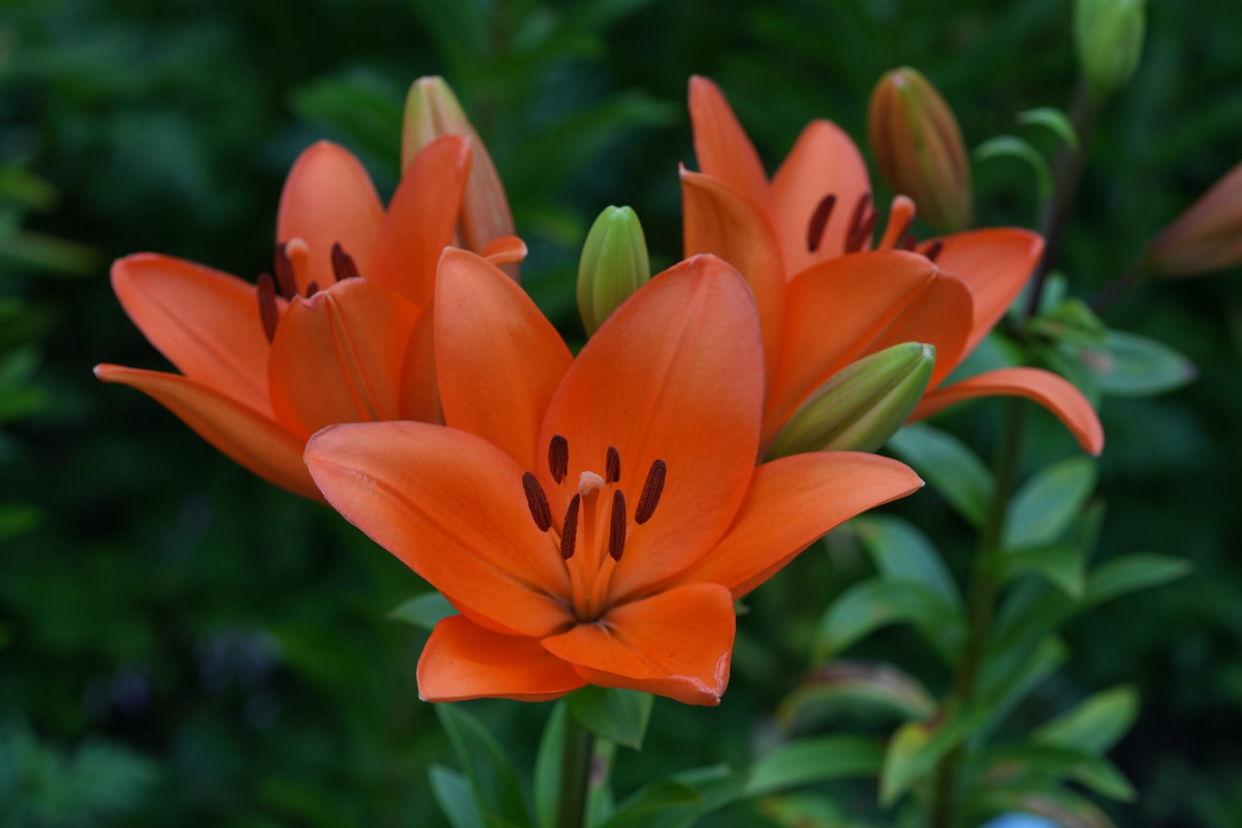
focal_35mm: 100
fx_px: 3450
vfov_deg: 13.7
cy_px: 414
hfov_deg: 20.4
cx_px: 621
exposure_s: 1/500
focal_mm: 100
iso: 640
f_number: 5.6
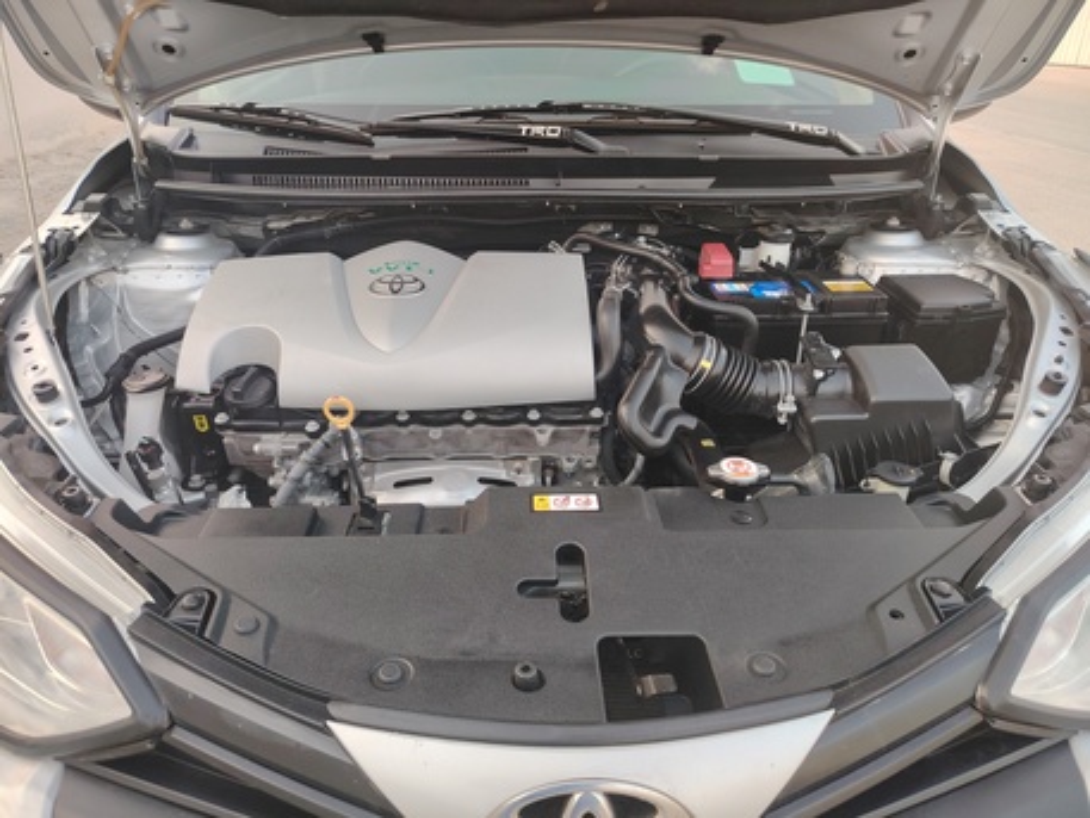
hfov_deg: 71.6
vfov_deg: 56.8
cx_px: 545
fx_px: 756
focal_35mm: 24
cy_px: 409
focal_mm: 5.25
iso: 434
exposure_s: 1/100
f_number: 1.75
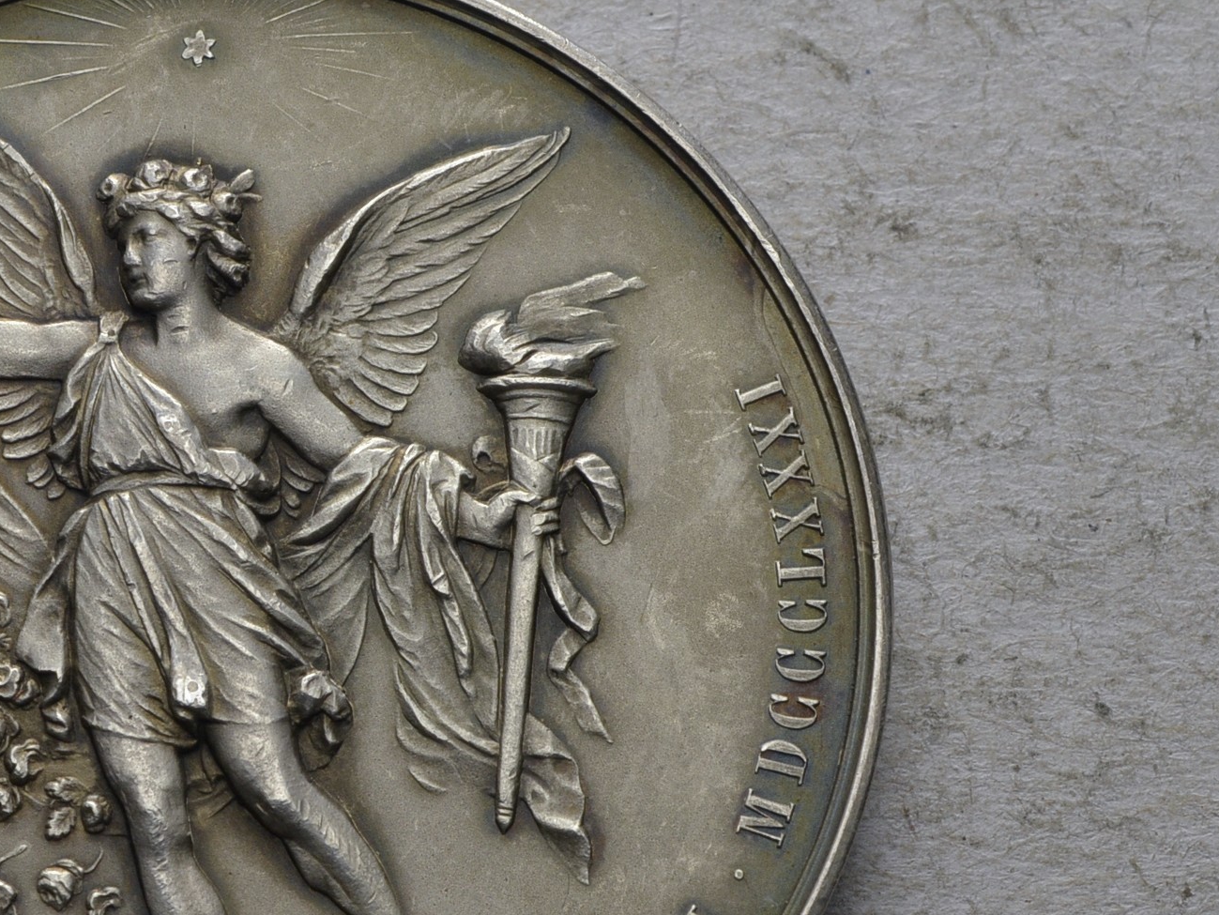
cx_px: 205
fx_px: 4614
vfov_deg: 11.3
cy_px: 615
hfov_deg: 14.9
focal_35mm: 131
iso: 400
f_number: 14
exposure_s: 1/250
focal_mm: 48
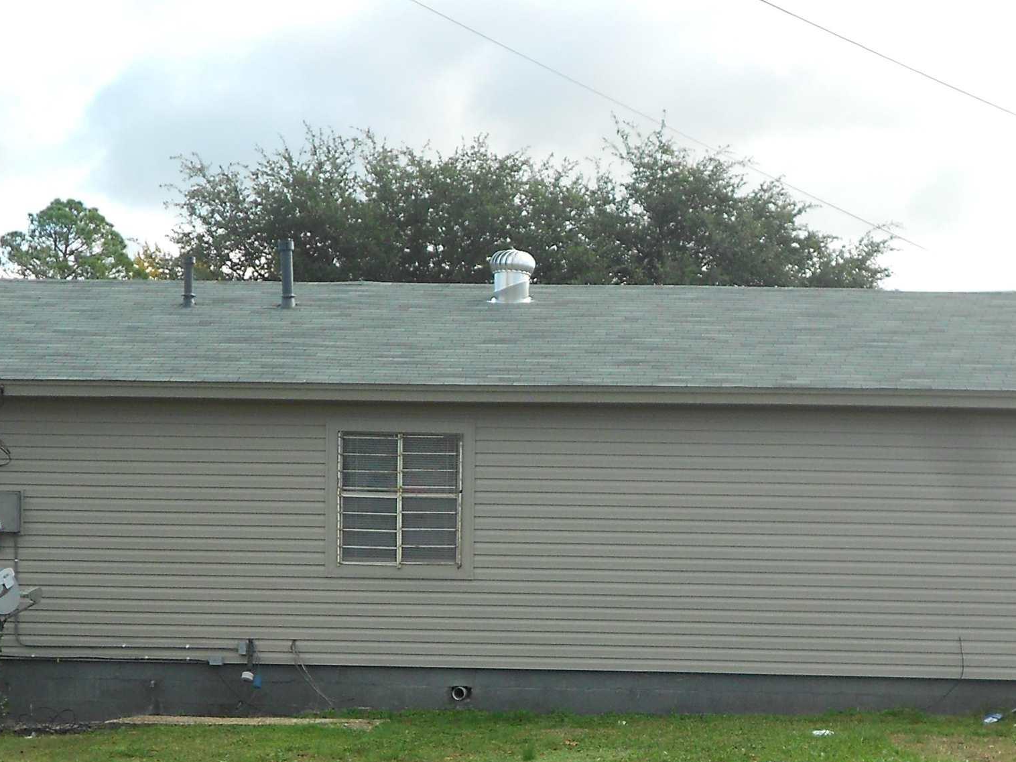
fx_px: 2201
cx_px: 572
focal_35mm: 75
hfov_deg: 26.0
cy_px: 761
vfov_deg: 19.1
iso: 80
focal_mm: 6.7
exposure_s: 1/200
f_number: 3.9
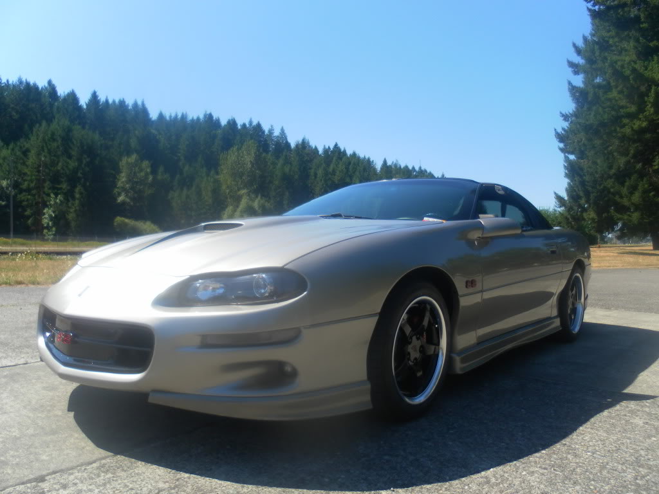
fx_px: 533
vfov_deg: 49.7
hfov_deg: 63.4
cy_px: 247
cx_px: 330
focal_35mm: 28
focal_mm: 4.9
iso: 80
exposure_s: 1/500
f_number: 3.2
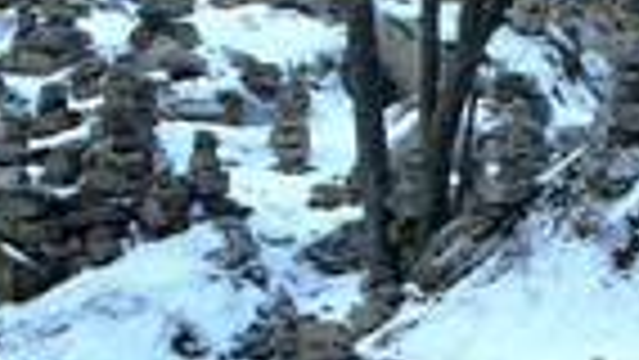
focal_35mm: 155
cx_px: 502
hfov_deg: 13.8
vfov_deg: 7.8
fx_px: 2627
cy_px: 338
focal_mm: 20
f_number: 6.7
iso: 400
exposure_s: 1/90
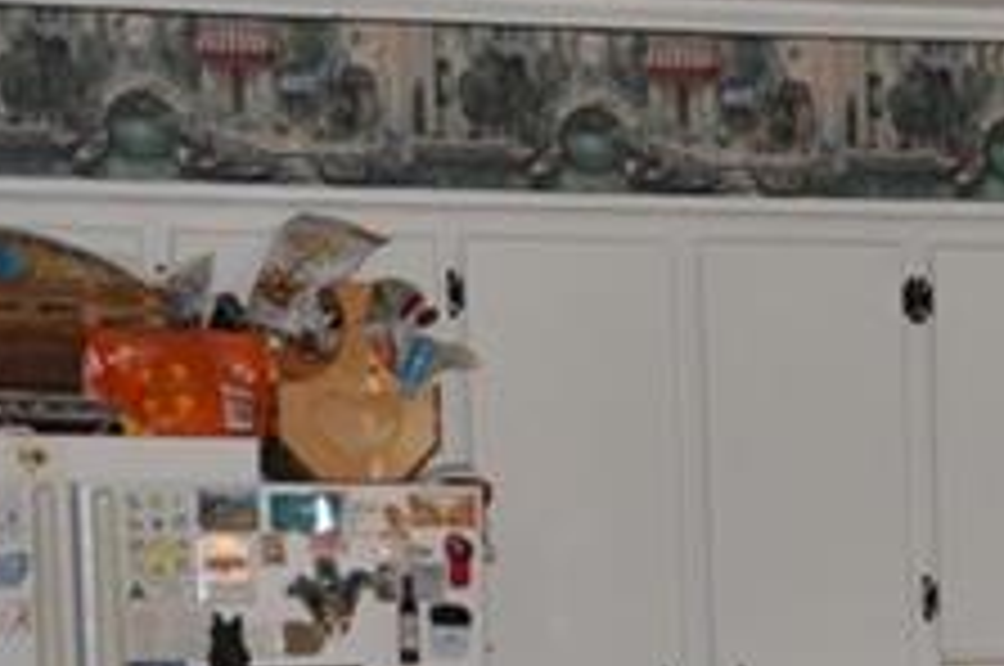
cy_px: 1316
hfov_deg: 11.1
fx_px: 4985
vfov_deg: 7.4
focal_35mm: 179
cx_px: 1513
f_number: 4
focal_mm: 26
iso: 800
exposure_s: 1/60
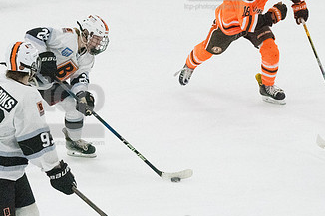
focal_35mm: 294
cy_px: 111
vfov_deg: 4.7
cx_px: 74
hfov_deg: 7.0
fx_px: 2653
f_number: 5
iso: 8000
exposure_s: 1/1600
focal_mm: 110
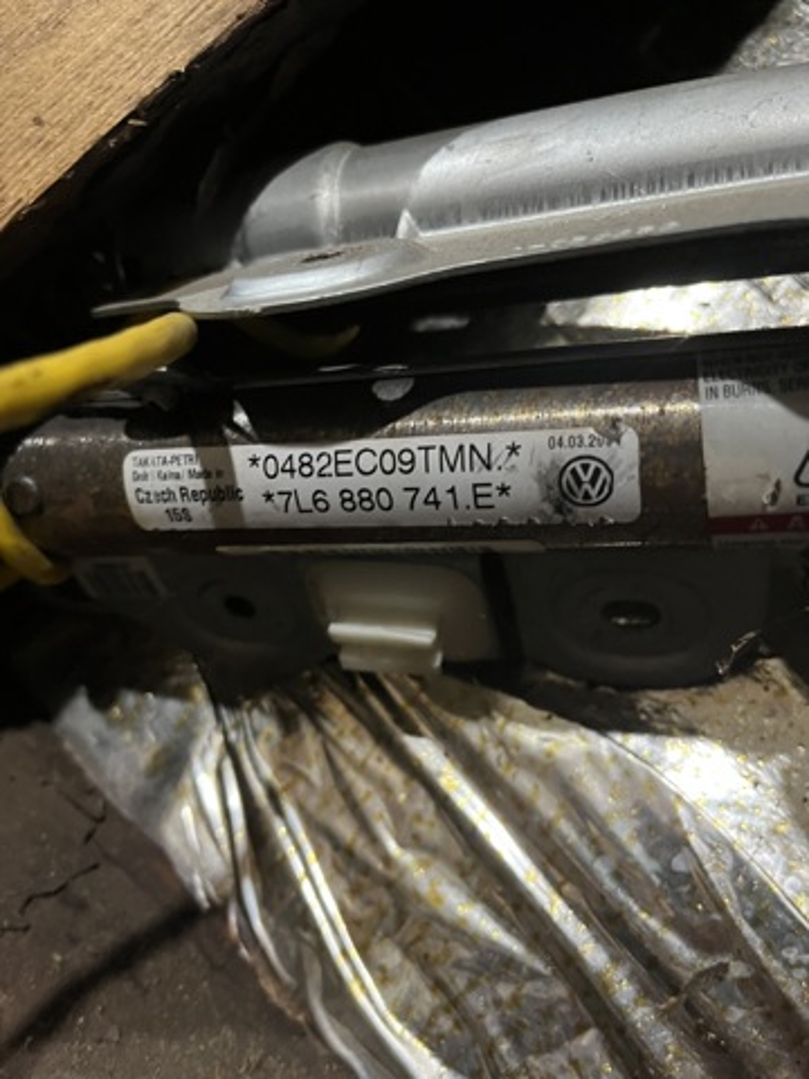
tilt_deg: +2.4
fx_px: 810
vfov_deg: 67.3
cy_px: 540
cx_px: 404
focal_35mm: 26
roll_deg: -40.5
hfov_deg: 53.1
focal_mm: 5.1
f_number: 1.6
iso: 640
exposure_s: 1/35
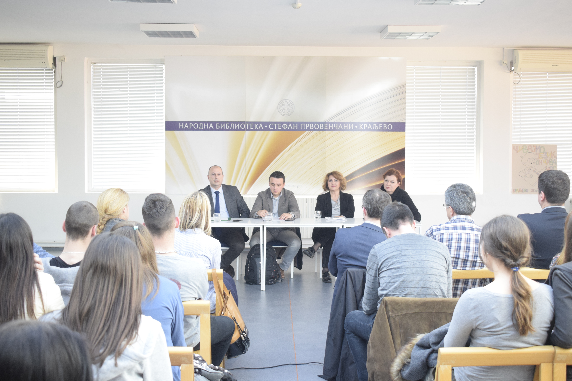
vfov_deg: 28.1
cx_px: 286
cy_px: 190
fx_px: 763
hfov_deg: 41.1
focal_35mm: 48
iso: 1600
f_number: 4.5
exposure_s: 1/100
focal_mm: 32
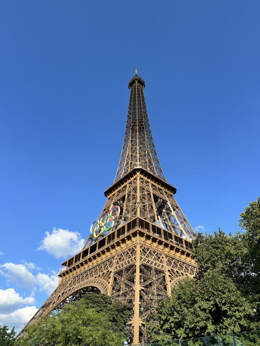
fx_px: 240
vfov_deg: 71.6
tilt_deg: +41.9
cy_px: 173
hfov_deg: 56.8
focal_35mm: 24
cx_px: 130
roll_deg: -1.0
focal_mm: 6.86
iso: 80
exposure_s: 1/2591
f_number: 1.78
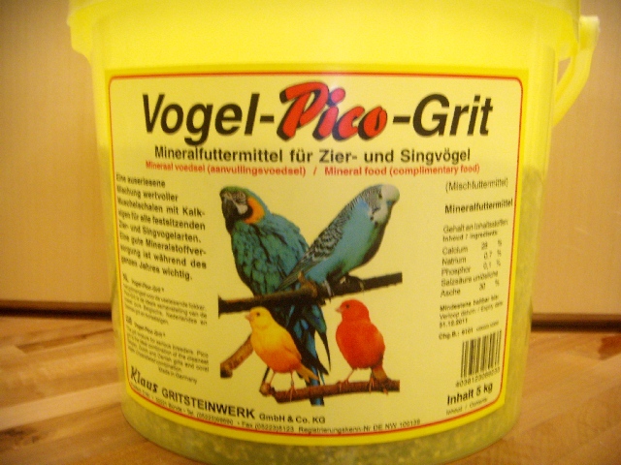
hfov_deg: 49.0
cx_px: 310
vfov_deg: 37.7
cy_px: 232
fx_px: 682
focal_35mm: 38
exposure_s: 1/8.32
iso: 200
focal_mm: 6.4
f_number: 3.5
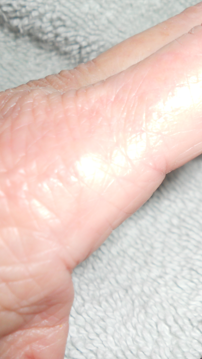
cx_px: 235
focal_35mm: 48
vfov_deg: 42.9
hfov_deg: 23.1
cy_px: 180
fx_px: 457
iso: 80
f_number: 8.8
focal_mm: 5.8
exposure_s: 1/25
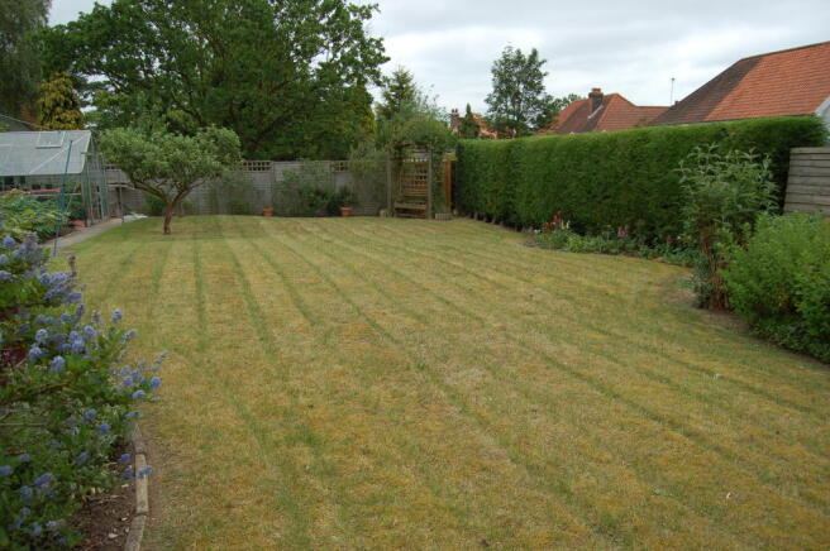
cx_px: 415
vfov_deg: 23.7
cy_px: 276
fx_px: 1313
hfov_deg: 35.1
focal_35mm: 57
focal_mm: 38
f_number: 7.1
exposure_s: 1/160
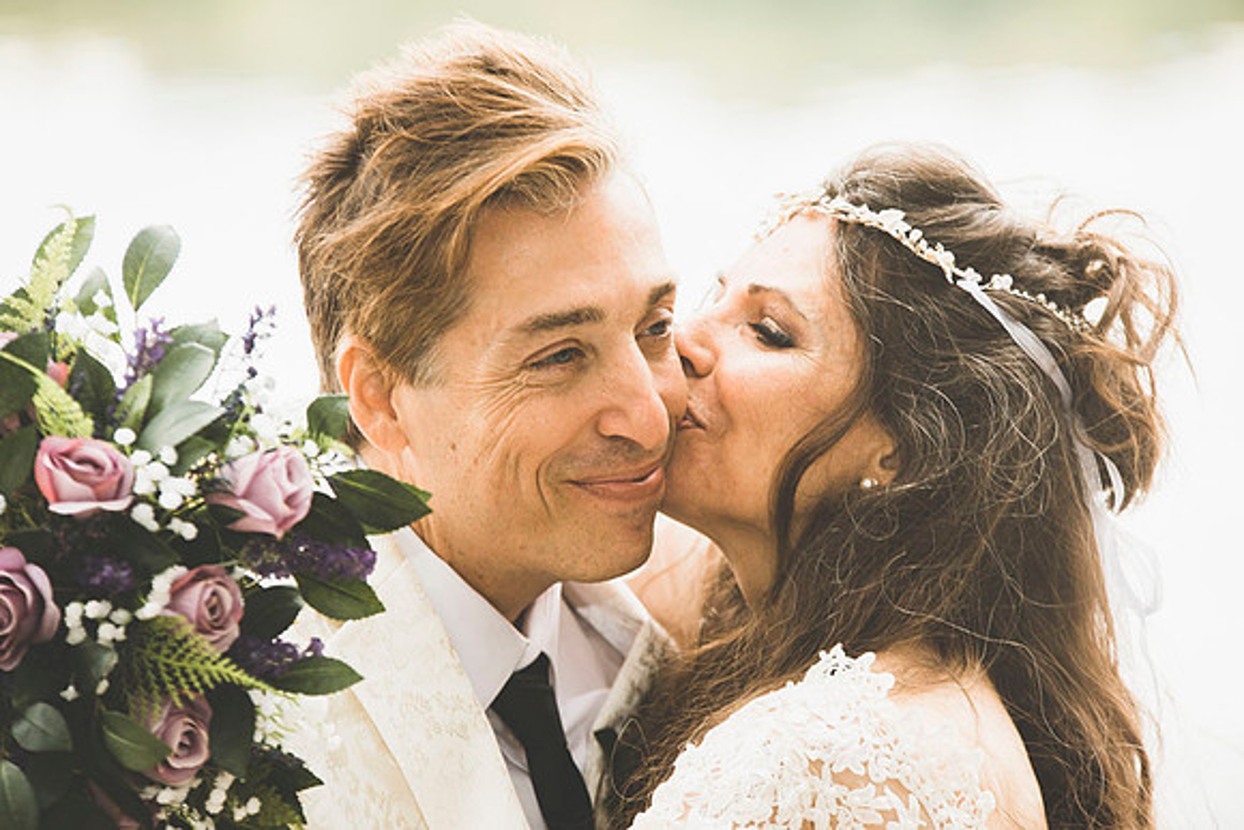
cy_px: 415
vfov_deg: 7.4
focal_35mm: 185
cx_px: 622
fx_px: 6394
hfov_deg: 11.1
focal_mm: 185
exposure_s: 1/200
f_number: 5
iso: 160
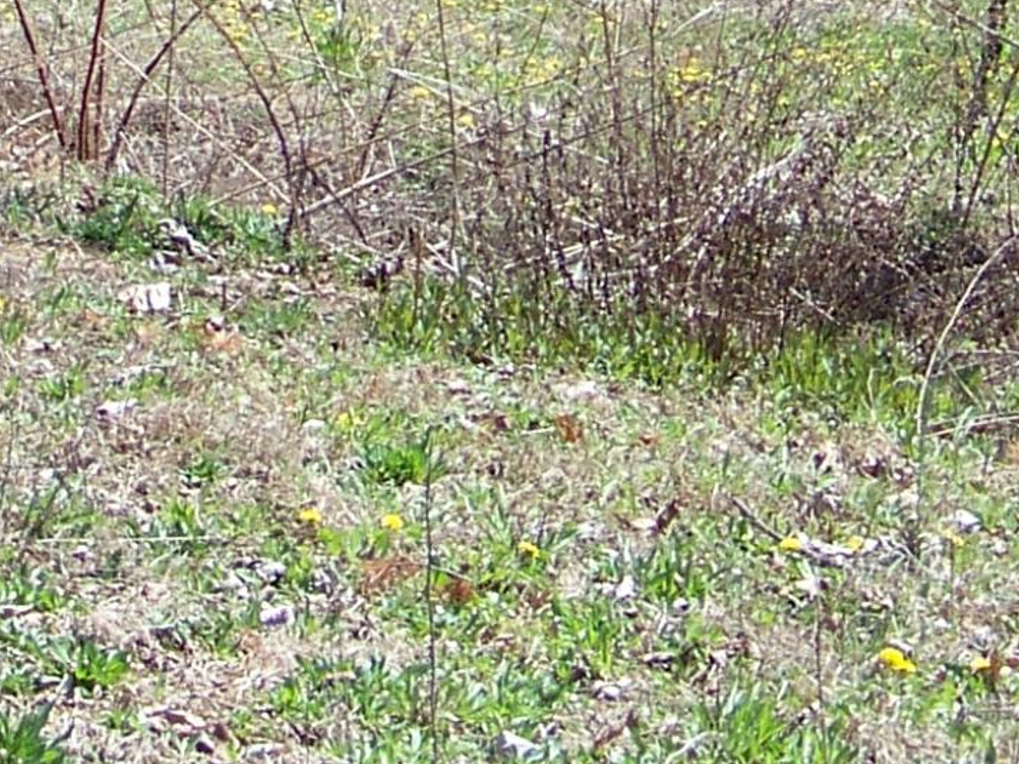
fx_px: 5329
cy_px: -408
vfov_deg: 8.0
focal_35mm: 181
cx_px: 366
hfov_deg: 10.9
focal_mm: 6.75
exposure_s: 1/500
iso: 64
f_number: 2.8
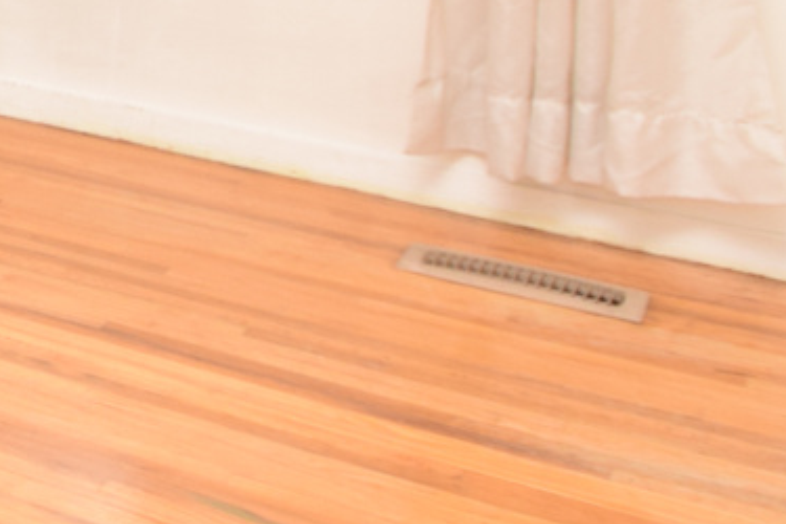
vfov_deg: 14.6
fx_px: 1790
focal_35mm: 82
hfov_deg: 18.5
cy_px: -424
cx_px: -677
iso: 500
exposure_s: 1/125
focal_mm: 10
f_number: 5.6
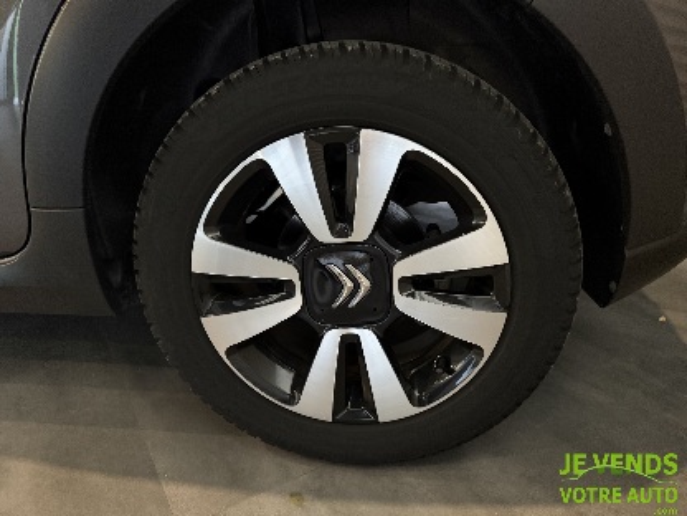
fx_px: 476
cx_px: 344
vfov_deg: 56.8
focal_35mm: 24
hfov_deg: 71.6
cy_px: 258
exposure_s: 1/25
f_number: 1.78
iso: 1000
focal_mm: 6.76
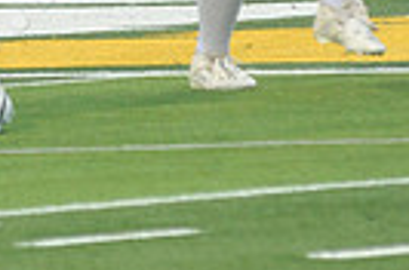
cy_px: -196
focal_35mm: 875
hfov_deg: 2.4
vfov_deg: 1.6
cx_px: -169
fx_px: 9917
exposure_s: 1/320
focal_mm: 200
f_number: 5
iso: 4000
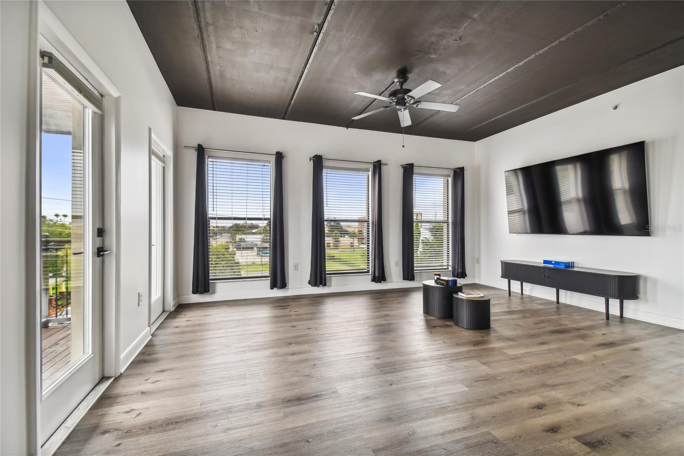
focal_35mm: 15
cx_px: 342
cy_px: 228
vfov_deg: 77.3
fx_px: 285
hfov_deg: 100.4
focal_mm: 10
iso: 100
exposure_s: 1/30
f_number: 7.1
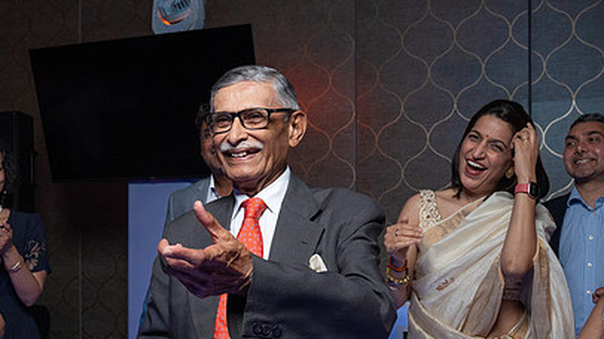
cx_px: 207
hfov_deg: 40.9
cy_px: 229
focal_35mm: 50
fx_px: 800
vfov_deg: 23.8
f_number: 5.6
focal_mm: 29
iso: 2000
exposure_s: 1/200
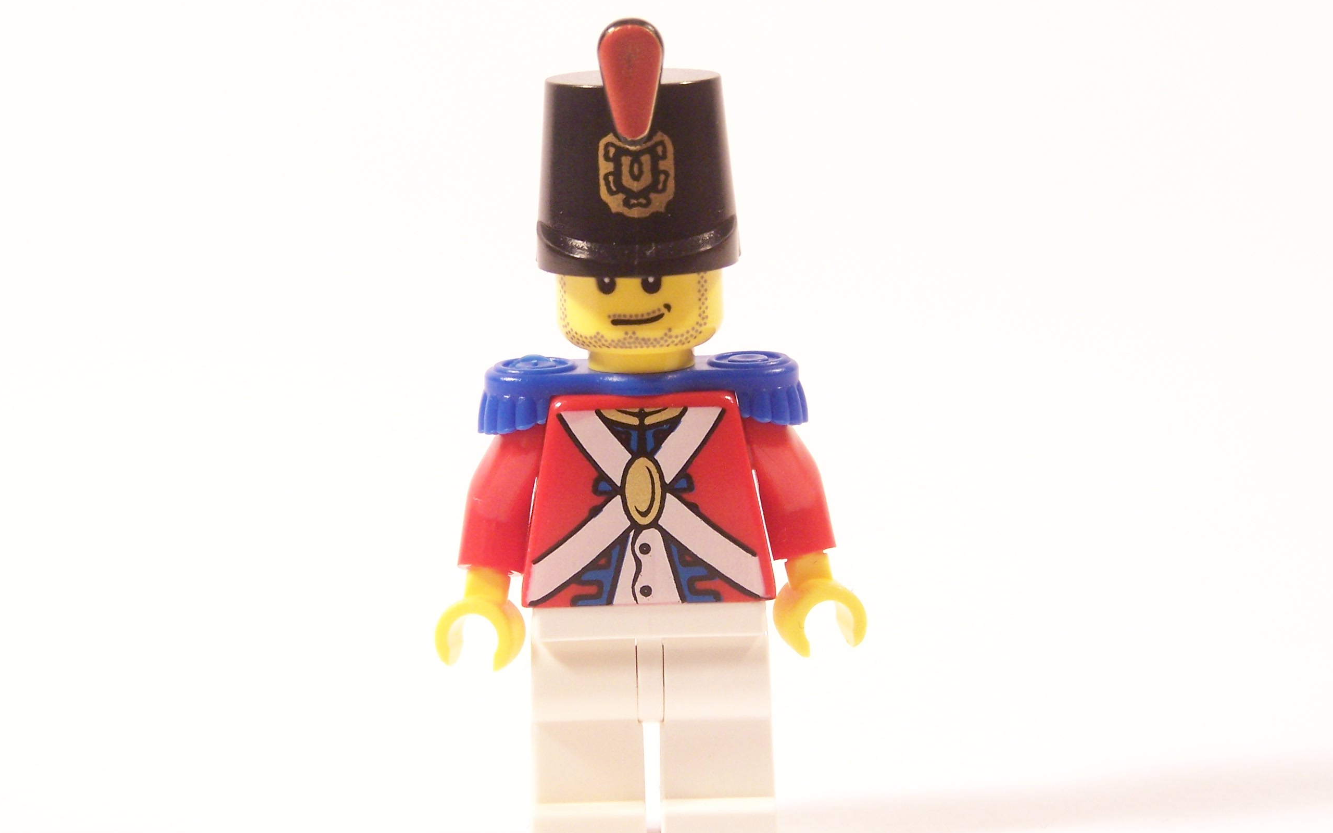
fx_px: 4069
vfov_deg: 11.7
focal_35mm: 112
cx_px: 664
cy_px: 447
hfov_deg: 18.6
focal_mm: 17.5
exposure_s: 1/20
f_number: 3.6
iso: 200
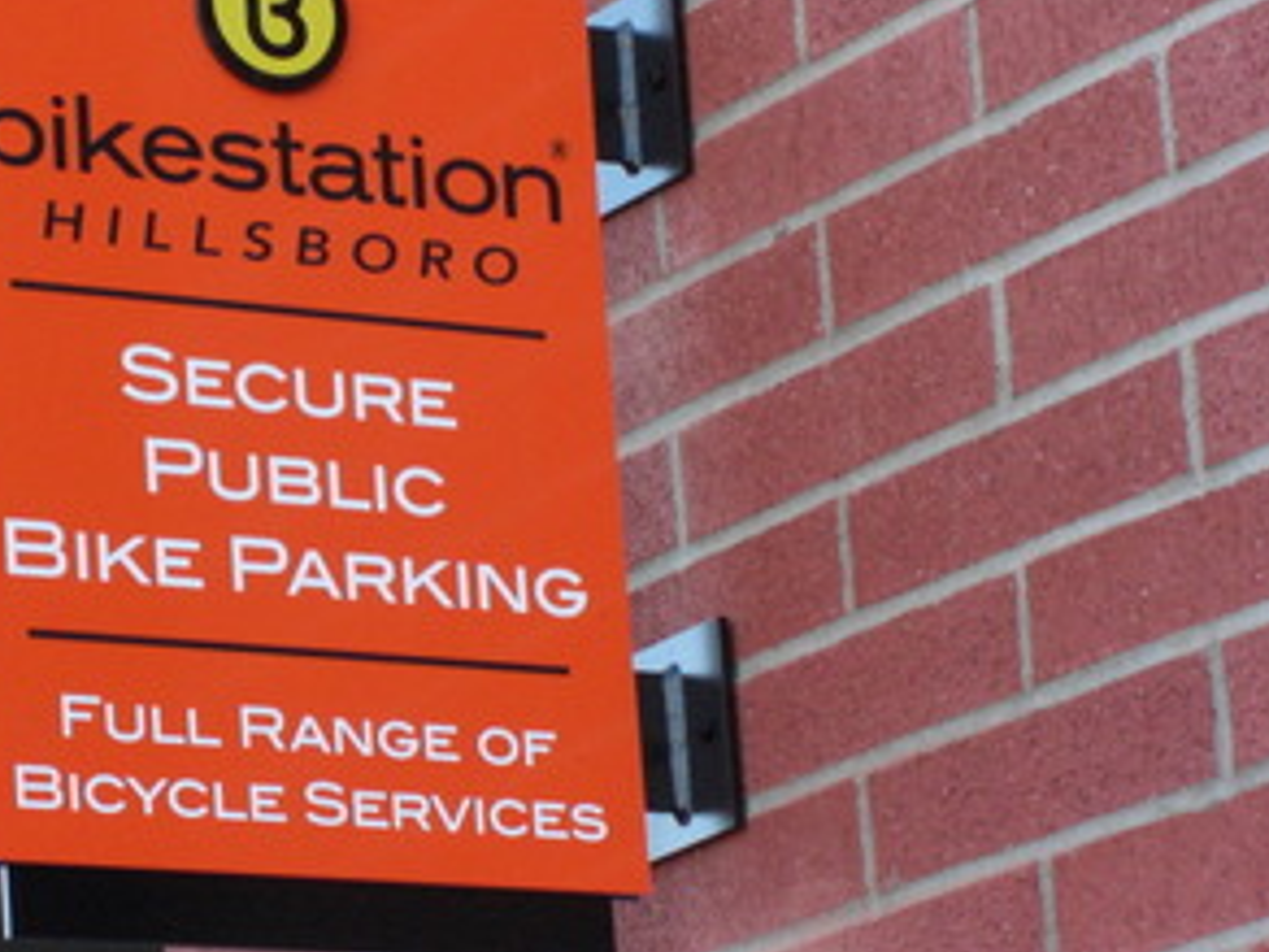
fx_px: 7882
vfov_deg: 6.9
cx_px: 435
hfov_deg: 9.2
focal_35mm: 215
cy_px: 320
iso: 400
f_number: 5.1
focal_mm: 23.7
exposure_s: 1/200
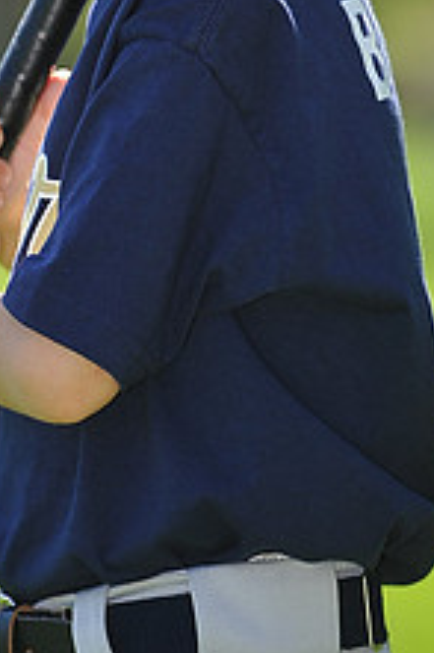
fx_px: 9508
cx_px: 56
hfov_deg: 2.6
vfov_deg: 3.9
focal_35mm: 525
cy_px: -145
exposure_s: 1/500
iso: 200
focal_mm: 200
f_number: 4.5
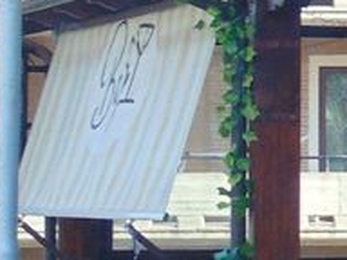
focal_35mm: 312
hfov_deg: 6.0
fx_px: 3128
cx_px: 914
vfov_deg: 4.8
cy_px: 49
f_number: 3.5
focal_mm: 9
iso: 80
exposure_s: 1/160
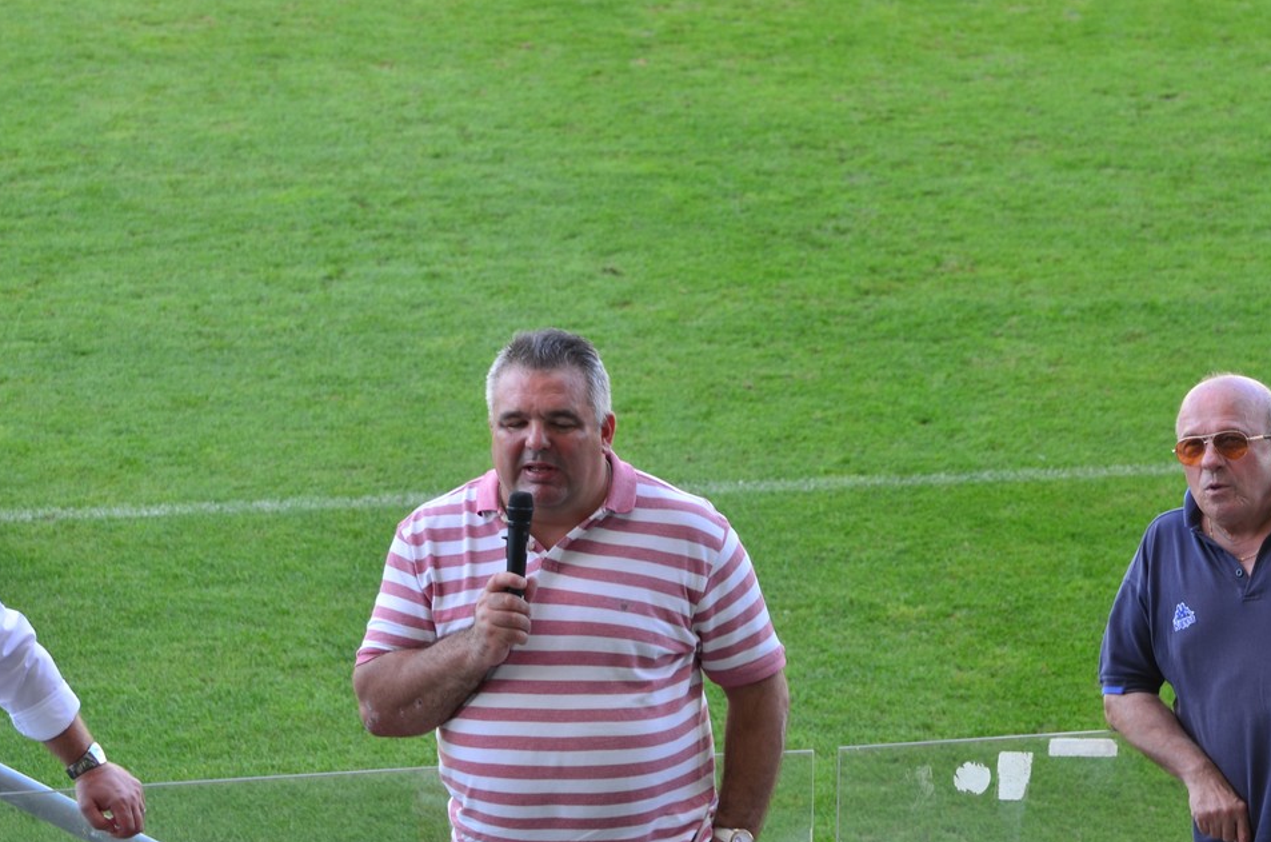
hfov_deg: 14.6
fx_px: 4967
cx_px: 551
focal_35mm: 141
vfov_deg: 9.7
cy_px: 496
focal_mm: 70
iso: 100
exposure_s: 1/60
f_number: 5
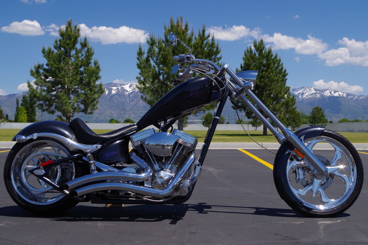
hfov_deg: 42.7
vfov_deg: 29.3
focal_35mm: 46
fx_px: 470
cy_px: 122
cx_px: 184
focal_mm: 30.63
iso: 100
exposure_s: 1/200
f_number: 11
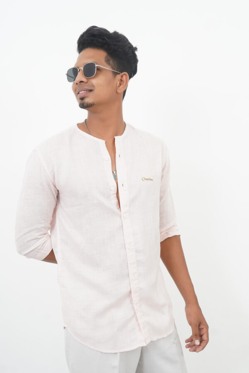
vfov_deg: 47.9
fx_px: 420
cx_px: 124
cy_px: 186
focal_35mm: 40
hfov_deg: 33.0
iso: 200
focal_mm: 27
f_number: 8
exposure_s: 1/100
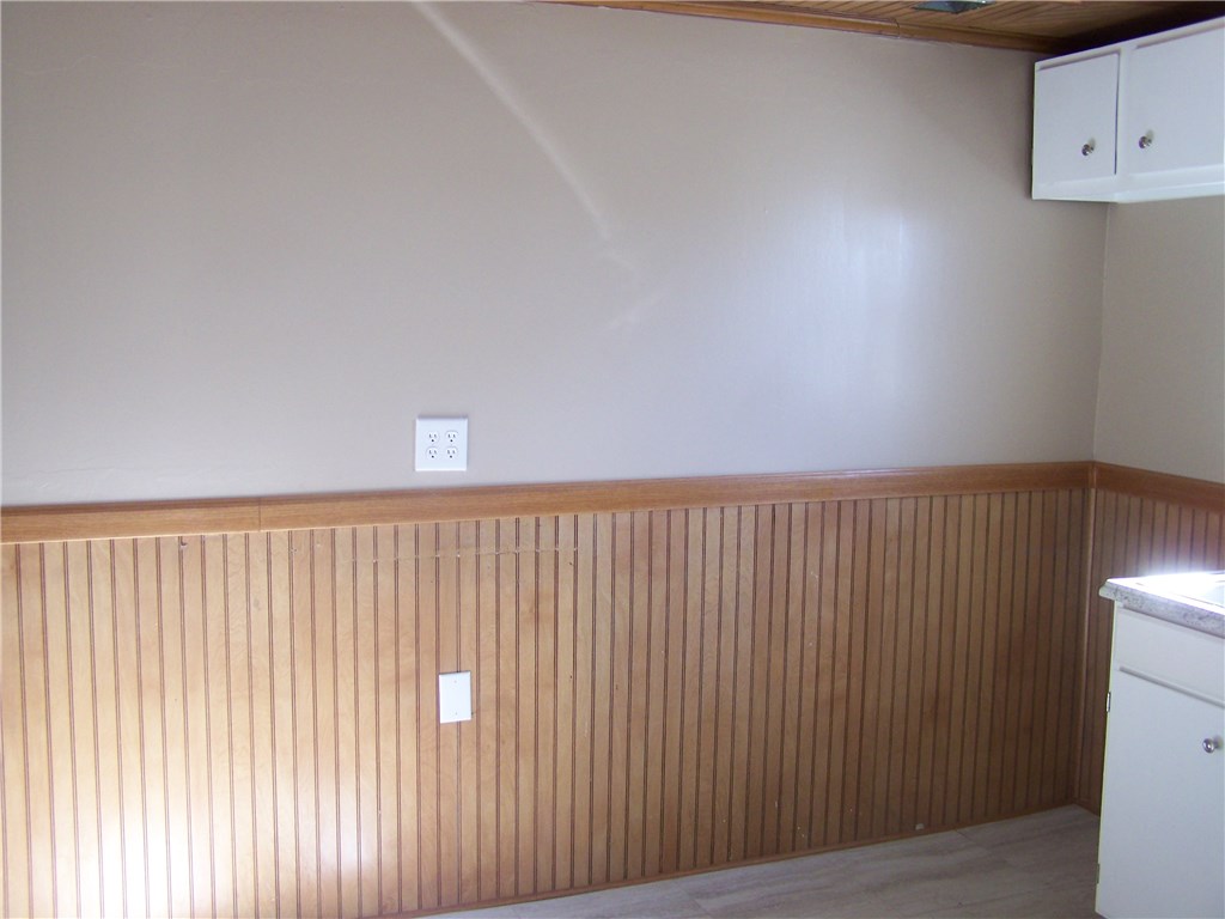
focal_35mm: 38
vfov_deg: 37.7
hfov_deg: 49.0
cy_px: 460
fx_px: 1345
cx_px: 612
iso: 100
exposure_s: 1/30
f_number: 2.8
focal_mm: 6.3
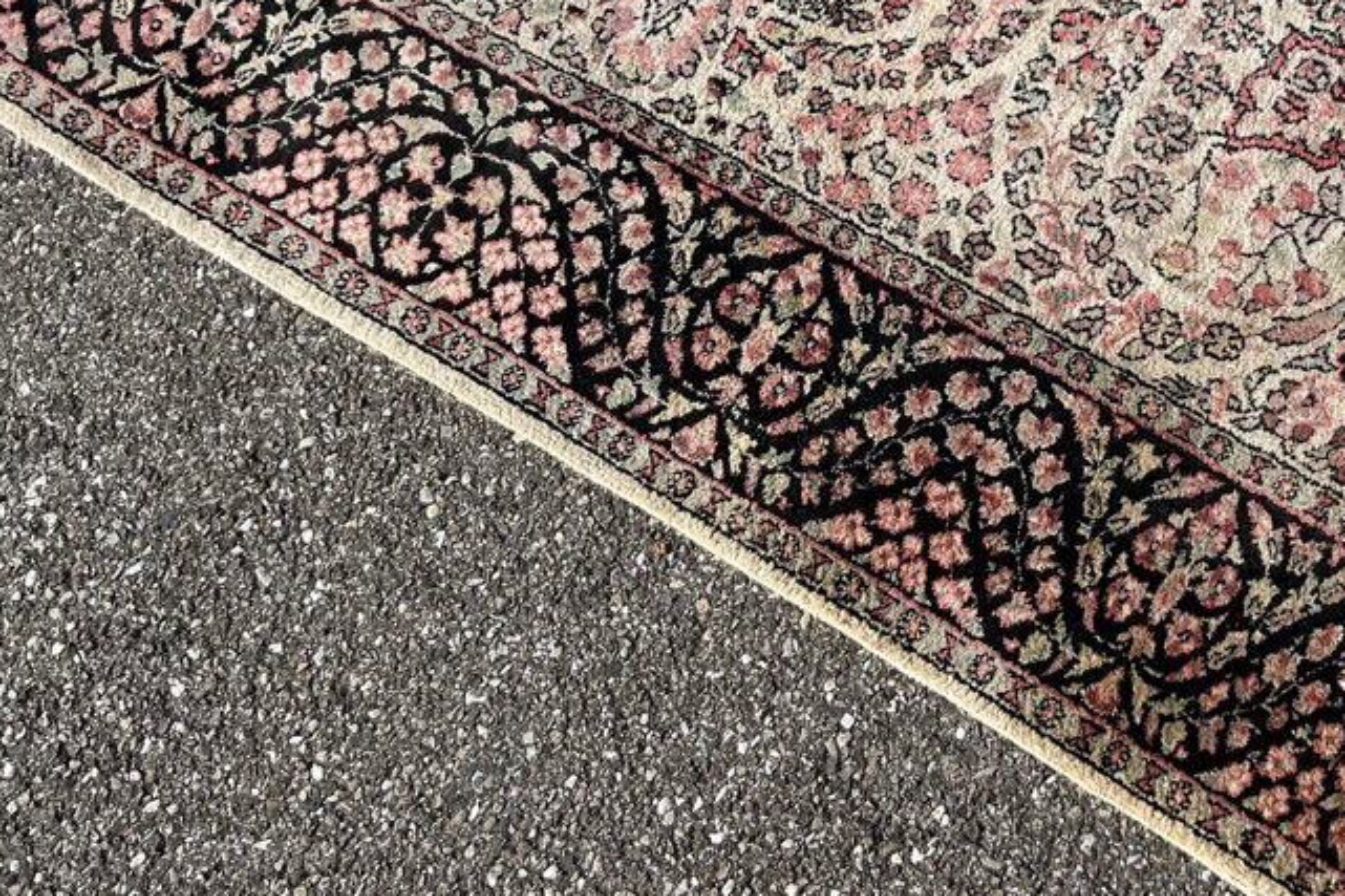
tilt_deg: -71.7
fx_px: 2017
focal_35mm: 54
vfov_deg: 24.8
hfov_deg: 35.1
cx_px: 1162
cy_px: 246
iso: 50
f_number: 1.6
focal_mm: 5.1
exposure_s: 1/3521
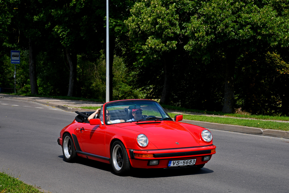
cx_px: 144
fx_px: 626
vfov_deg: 17.5
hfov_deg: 26.0
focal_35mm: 78
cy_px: 96
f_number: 6.3
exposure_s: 1/1250
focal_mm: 52
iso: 200
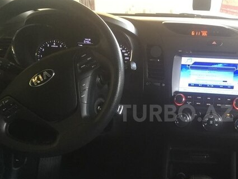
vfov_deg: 32.0
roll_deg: -2.0
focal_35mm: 45
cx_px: 176
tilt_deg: -21.9
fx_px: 309
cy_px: 113
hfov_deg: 41.0
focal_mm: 4.15
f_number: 2.2
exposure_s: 1/33
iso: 160
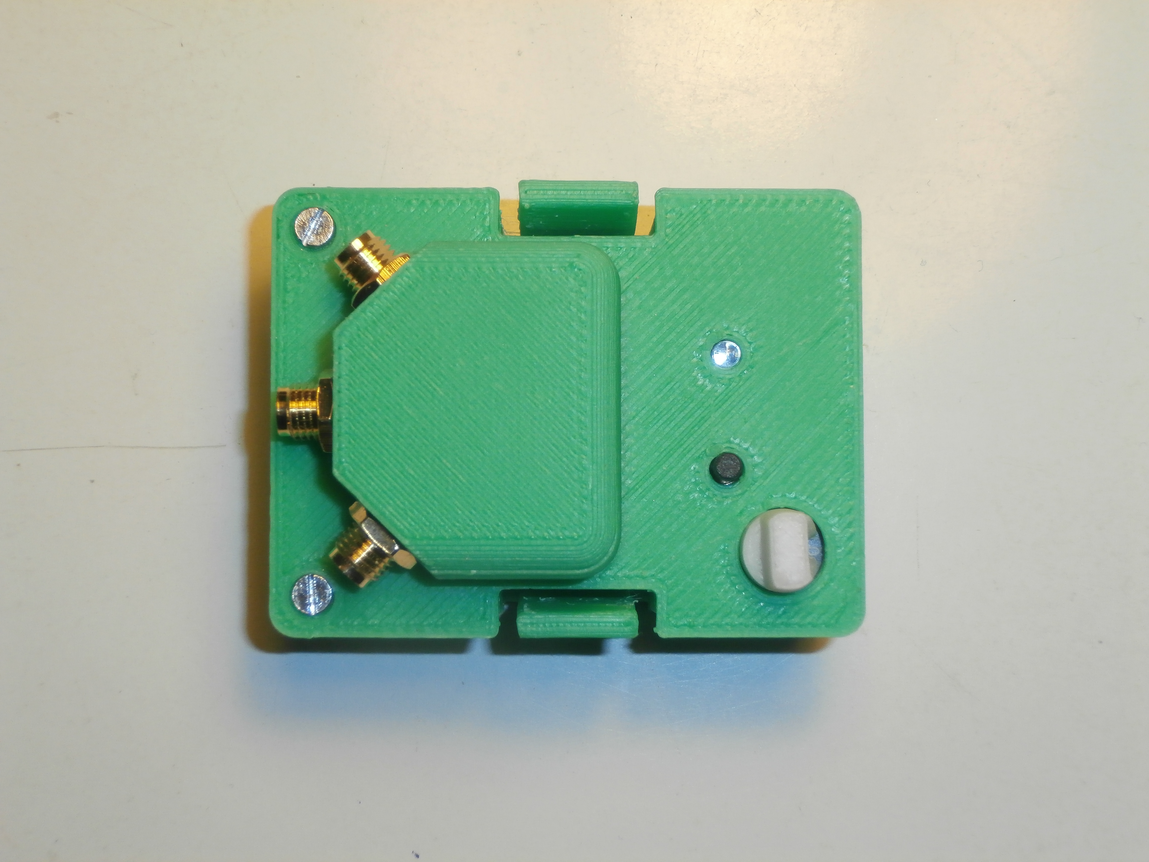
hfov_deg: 28.6
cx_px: 574
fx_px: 2257
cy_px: 431
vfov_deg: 21.6
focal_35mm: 68
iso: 200
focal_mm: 12.1
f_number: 4.7
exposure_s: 1/40
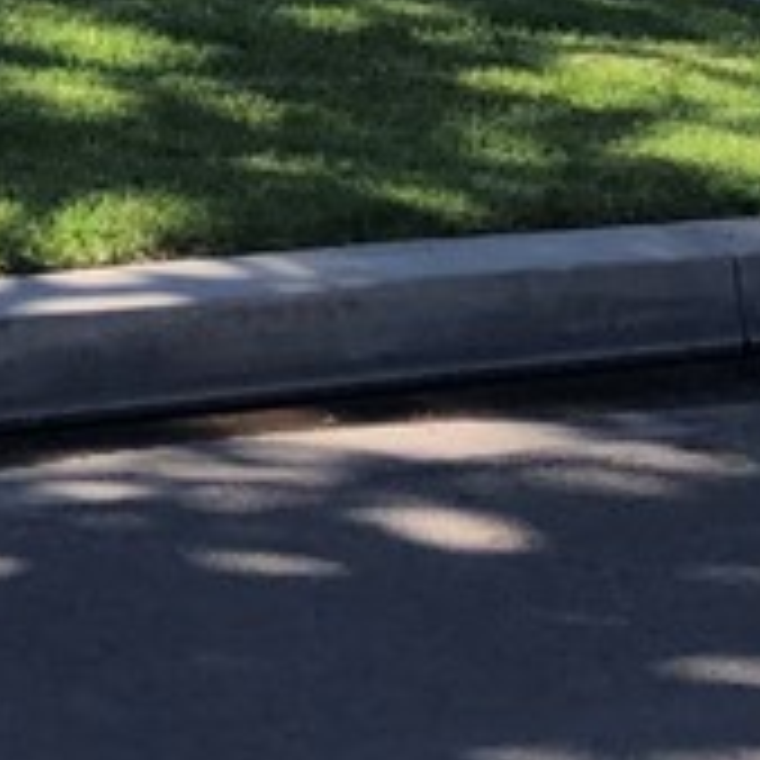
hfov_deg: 9.6
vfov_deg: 11.0
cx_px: -1340
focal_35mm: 150
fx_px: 3726
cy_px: -526
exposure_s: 1/1104
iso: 20
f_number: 1.8
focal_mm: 3.99
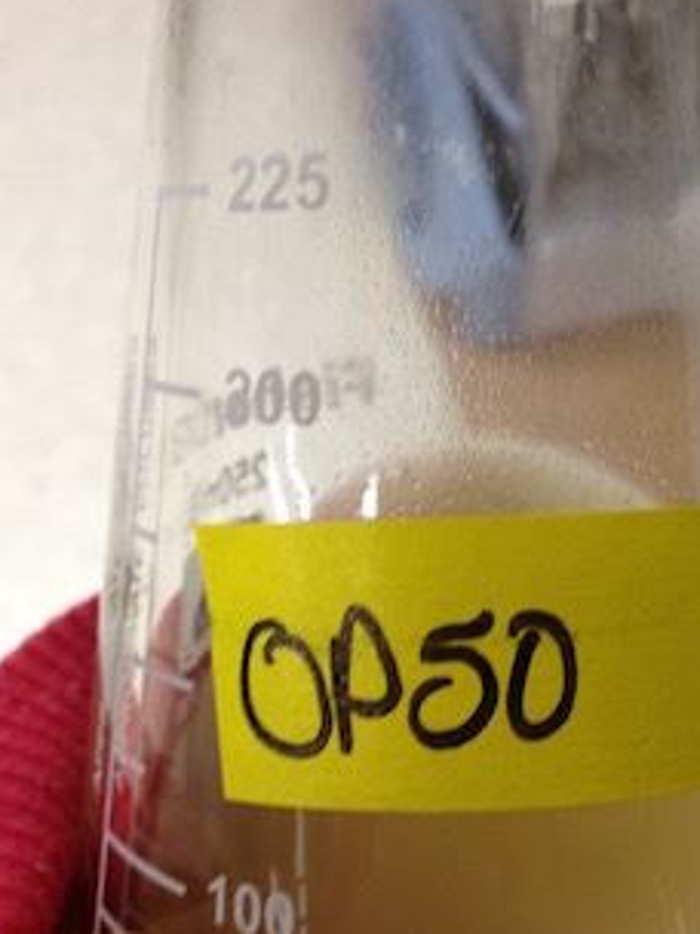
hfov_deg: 31.3
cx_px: 451
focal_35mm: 46
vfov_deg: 41.1
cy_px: 553
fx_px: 1240
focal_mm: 4.28
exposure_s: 1/20
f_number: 2.4
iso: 125
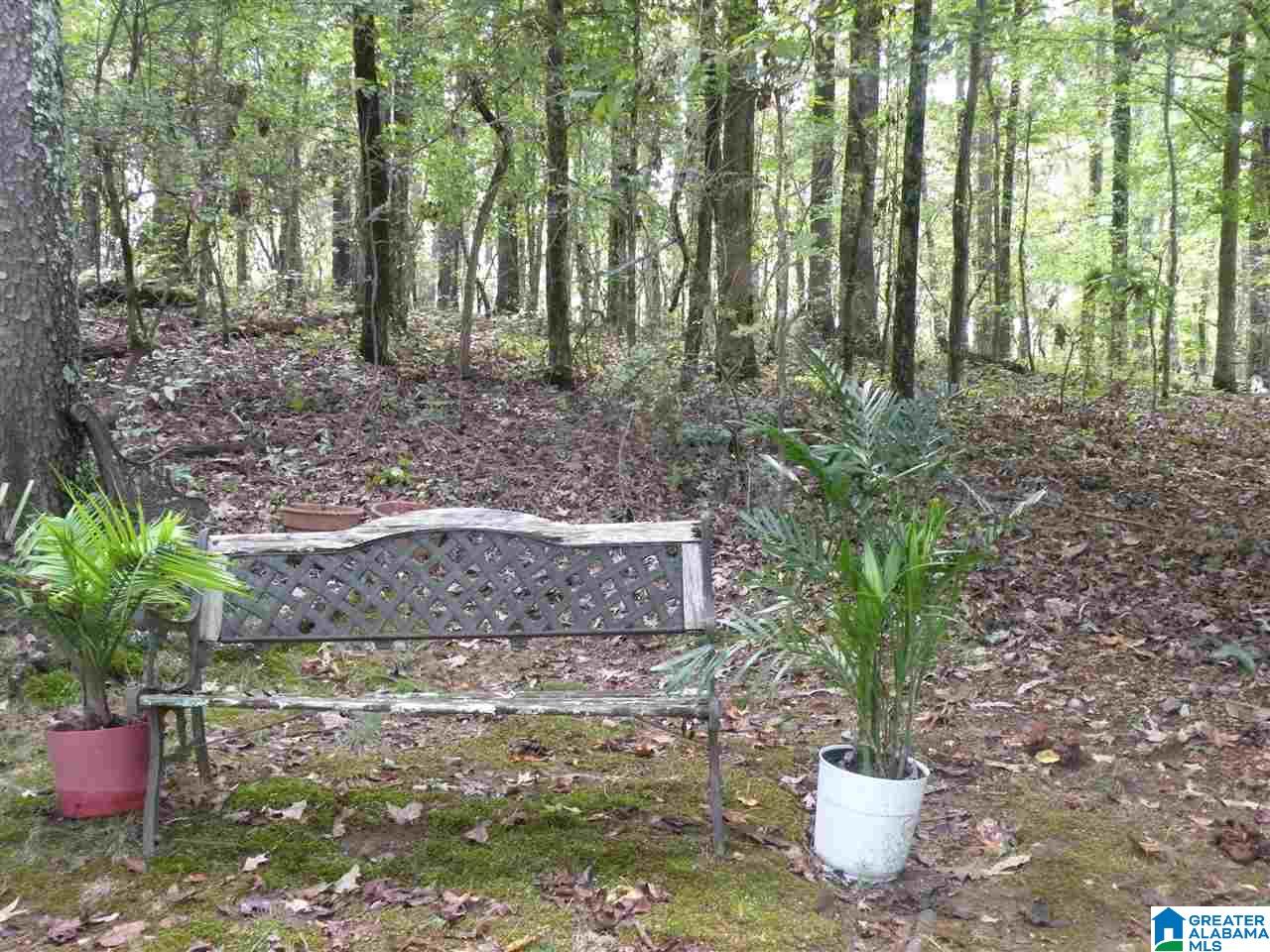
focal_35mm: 42
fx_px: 1541
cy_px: 476
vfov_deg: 34.3
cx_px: 635
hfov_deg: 44.8
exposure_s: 1/46.6
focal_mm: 7.4
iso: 400
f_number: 3.2
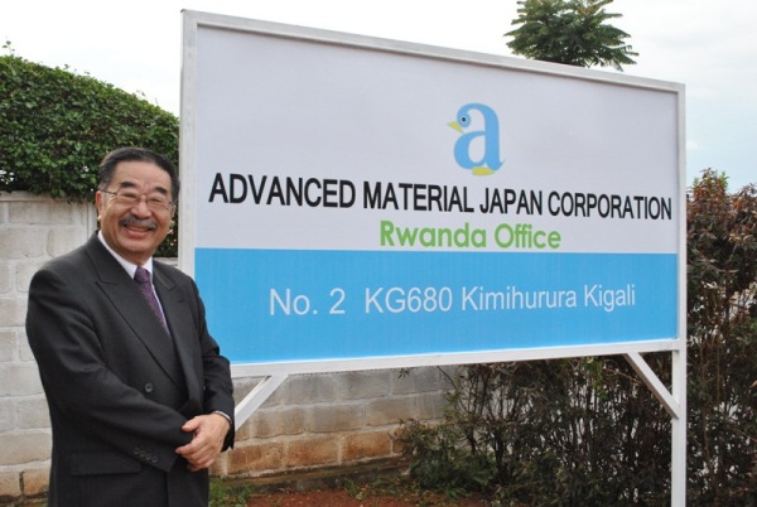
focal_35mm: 39
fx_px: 821
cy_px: 254
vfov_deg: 34.3
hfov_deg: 49.5
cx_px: 378
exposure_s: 1/160
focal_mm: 26
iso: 800
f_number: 6.3
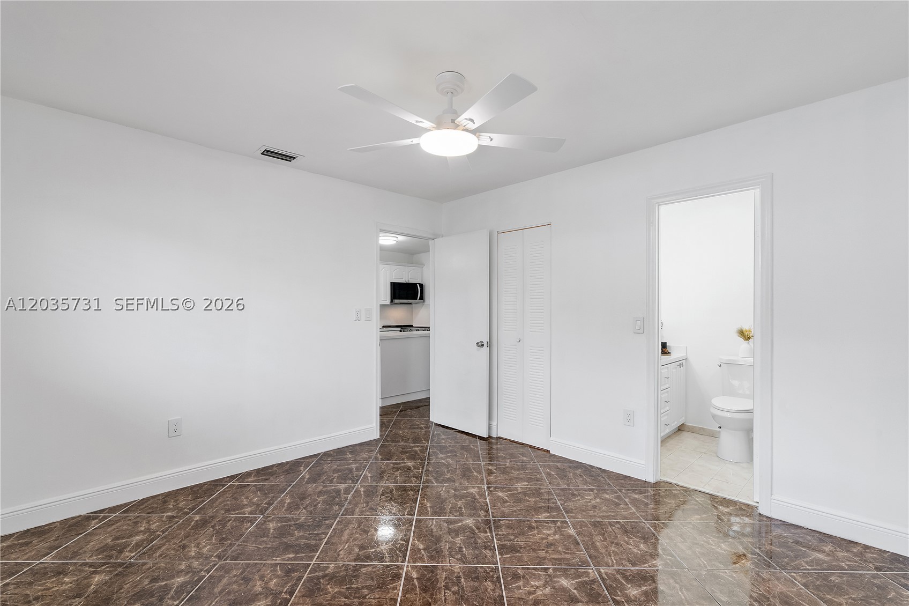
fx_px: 404
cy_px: 303
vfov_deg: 73.7
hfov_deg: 96.7
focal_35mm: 16
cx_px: 454
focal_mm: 16
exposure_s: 1/100
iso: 500
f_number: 9
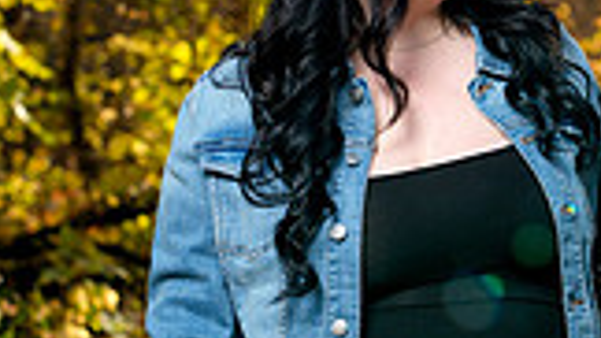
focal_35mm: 187
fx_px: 2979
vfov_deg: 6.5
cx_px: 731
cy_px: 43
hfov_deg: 11.3
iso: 400
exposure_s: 1/160
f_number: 3.5
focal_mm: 50
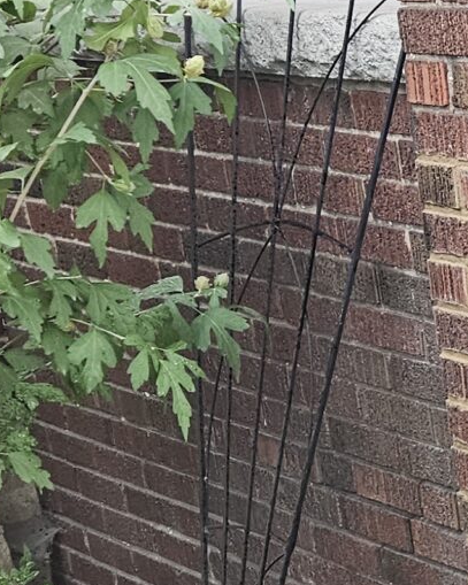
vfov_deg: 16.8
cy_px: 501
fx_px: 1957
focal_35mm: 113
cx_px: 890
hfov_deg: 12.3
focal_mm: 5.4
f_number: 1.8
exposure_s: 1/180
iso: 160
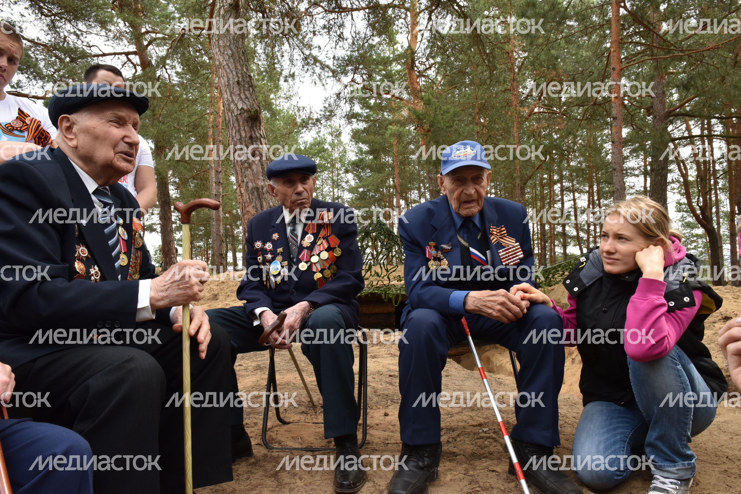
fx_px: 494
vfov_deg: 53.1
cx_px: 370
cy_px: 247
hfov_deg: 73.7
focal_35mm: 24
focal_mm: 24
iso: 1000
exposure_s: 1/125
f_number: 16
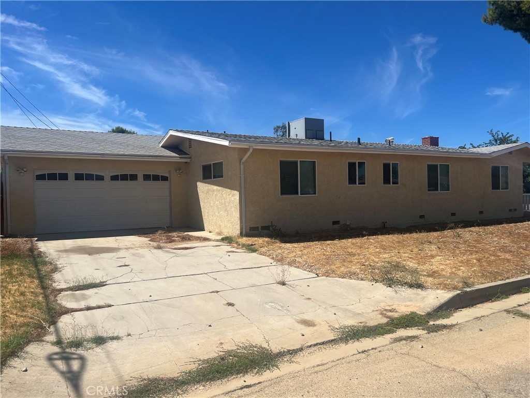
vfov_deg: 53.1
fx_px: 398
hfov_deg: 67.3
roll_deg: +0.8
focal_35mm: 26
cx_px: 265
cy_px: 199
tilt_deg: +1.4
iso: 50
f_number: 1.5
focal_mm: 5.7
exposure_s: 1/6579
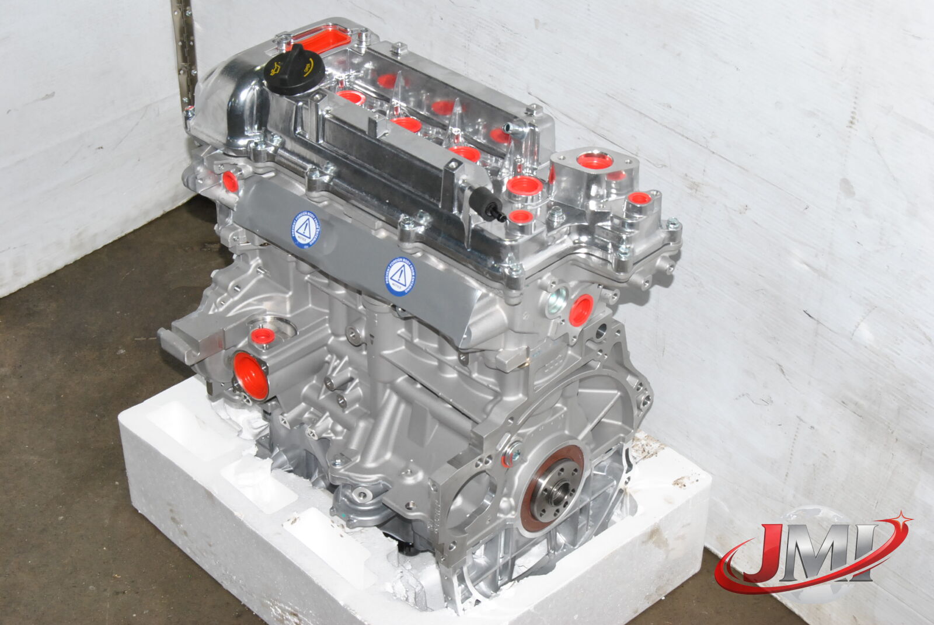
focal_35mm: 63
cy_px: 312
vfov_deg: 21.6
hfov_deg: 31.9
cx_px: 467
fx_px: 1636
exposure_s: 1/200
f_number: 14
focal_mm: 42
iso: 800
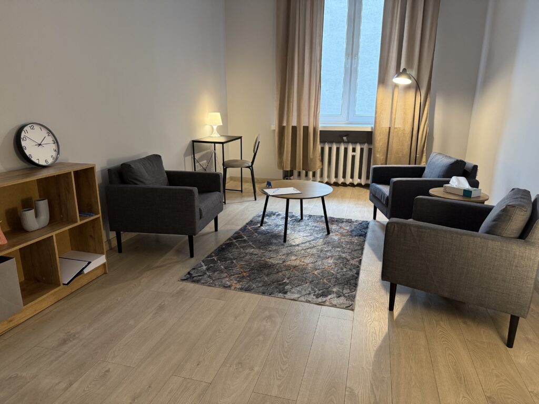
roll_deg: -0.5
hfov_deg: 71.6
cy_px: 202
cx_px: 270
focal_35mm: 24
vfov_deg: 56.8
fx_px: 374
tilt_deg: -16.0
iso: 250
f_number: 1.78
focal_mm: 6.76
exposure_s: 1/100
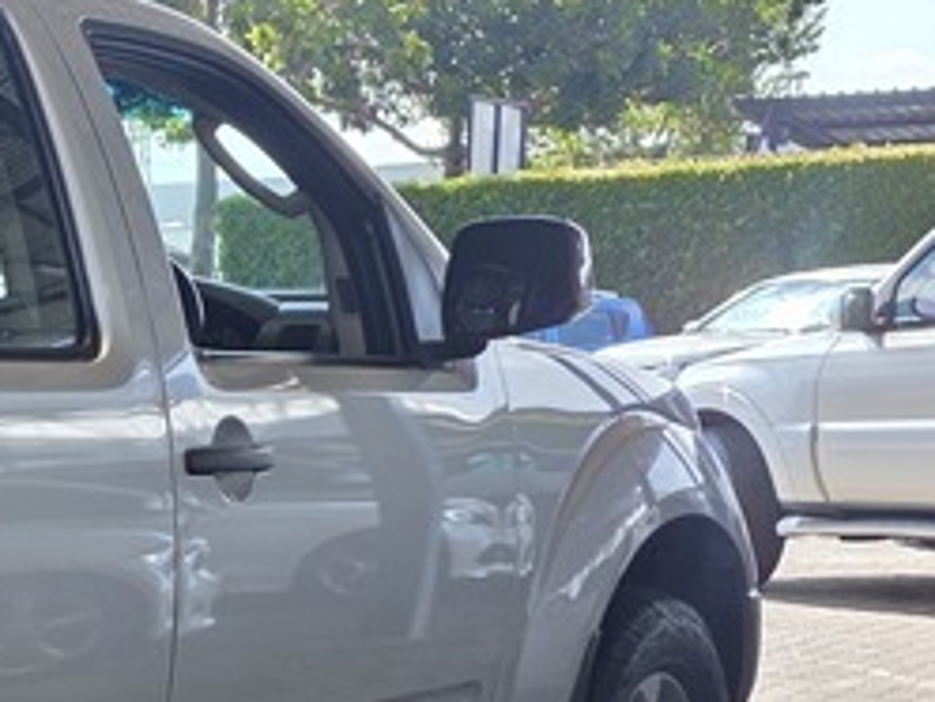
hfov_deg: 16.5
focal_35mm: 95
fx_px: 2566
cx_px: -841
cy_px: 593
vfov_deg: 15.4
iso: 32
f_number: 1.7
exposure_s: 1/359
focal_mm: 6.25
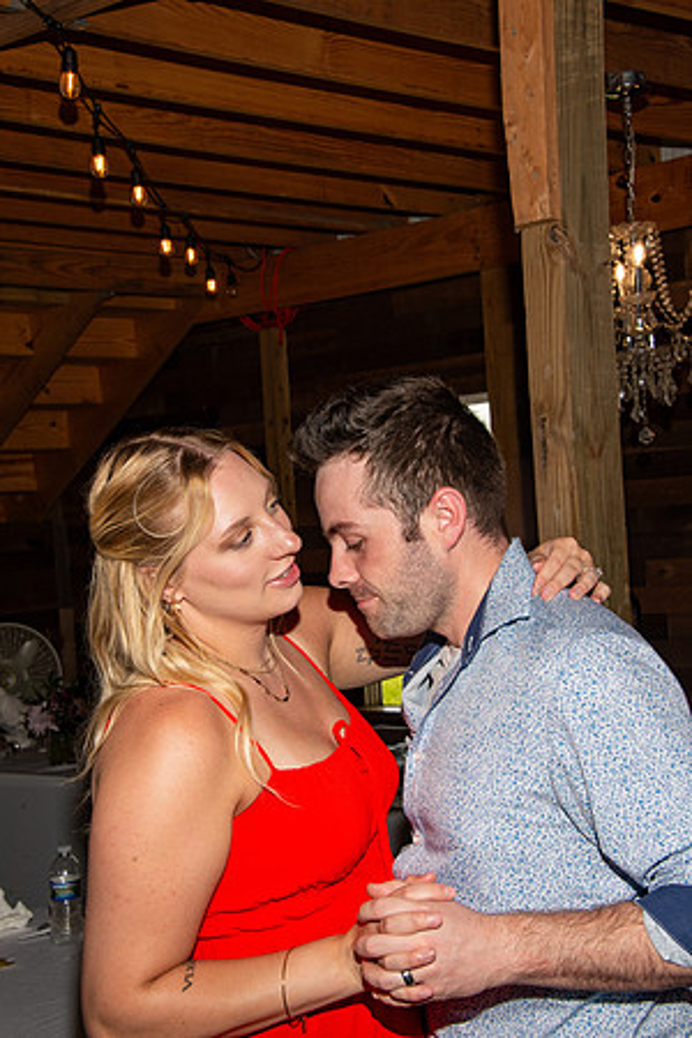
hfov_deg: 21.9
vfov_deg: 32.4
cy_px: 519
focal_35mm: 62
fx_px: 1788
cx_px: 346
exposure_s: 1/125
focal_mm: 62
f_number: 13
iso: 400
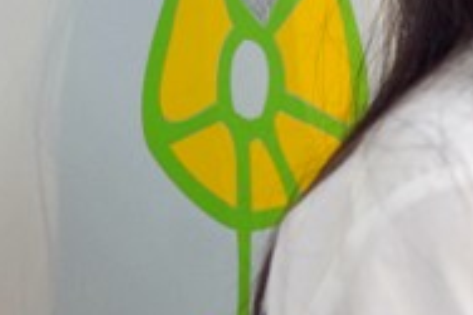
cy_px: -111
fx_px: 10567
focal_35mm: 805
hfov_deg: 2.6
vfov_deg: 1.7
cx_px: 878
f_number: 4
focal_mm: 168
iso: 1600
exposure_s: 1/200
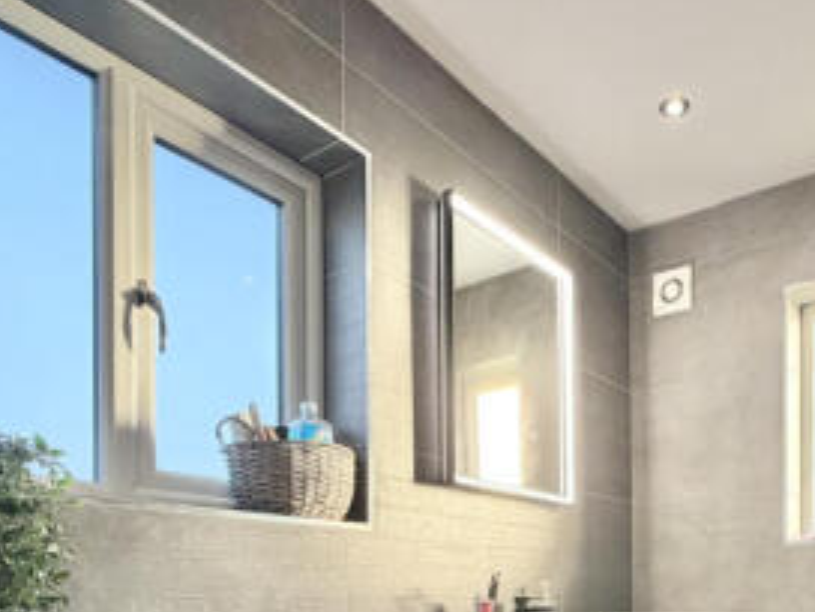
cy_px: 596
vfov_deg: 41.4
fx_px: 706
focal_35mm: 30
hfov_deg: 57.3
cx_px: 598
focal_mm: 2.22
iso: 200
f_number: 2.2
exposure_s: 1/121
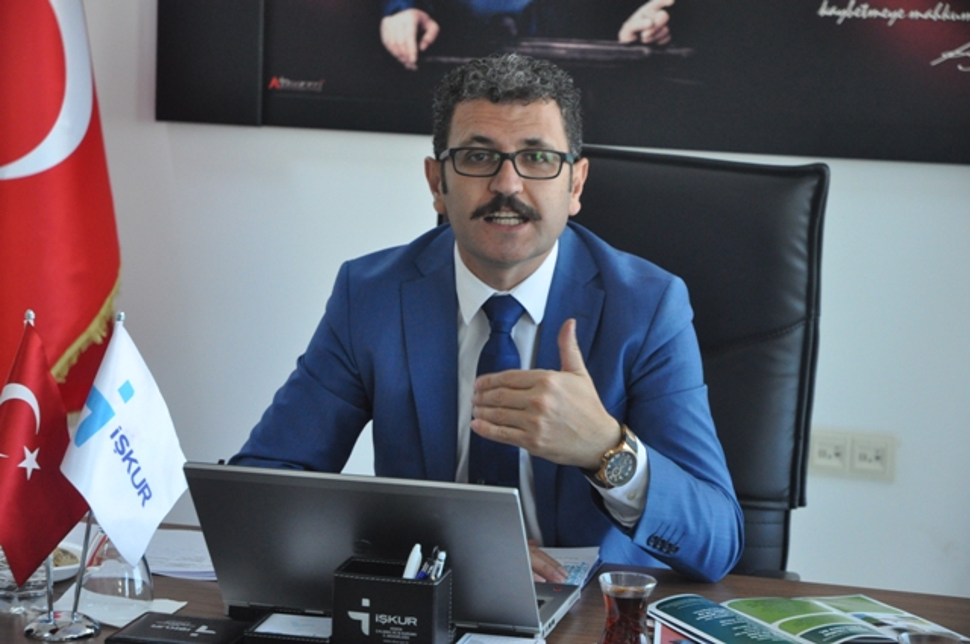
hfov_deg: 19.5
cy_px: 322
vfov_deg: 13.0
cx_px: 485
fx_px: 2826
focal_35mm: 105
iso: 1400
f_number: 4.5
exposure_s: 1/125
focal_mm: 70
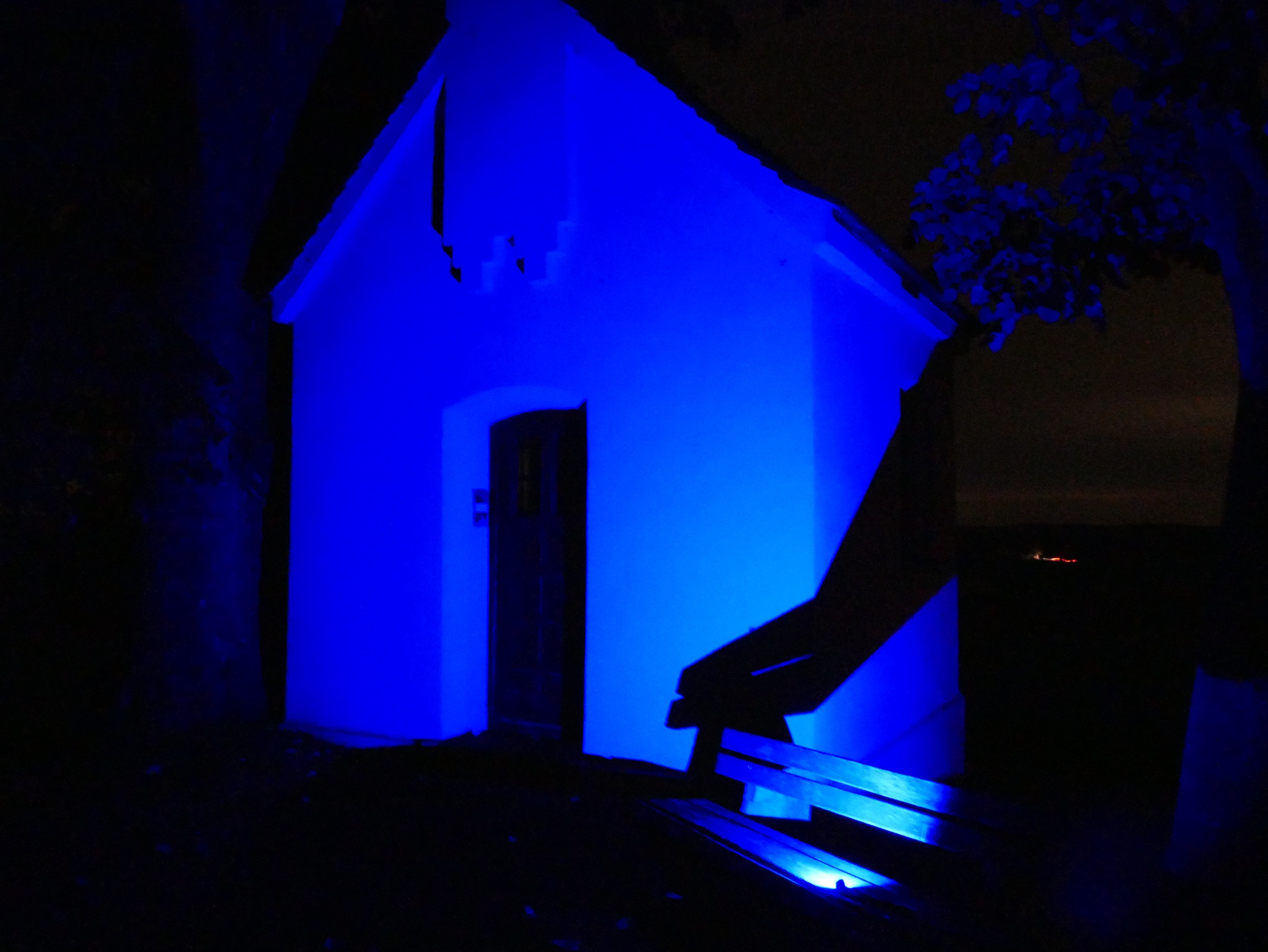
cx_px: 634
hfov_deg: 63.4
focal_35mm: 28
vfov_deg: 49.8
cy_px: 476
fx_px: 1026
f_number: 11
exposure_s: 5
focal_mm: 14
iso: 6400
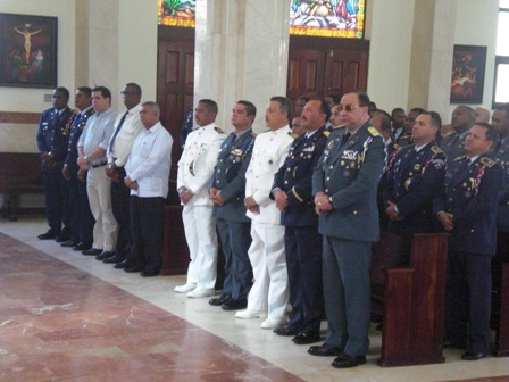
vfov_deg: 19.6
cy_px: 191
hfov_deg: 26.0
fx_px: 1103
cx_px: 254
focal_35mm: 75
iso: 800
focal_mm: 12.47
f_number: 4.5
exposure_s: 1/60
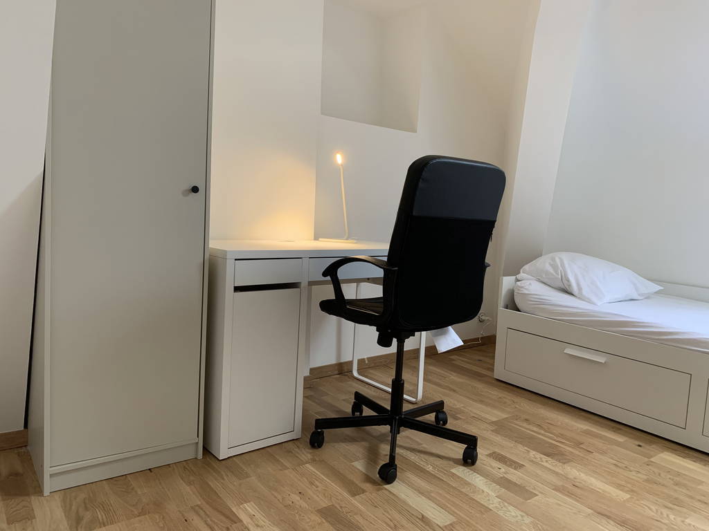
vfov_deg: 53.1
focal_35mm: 26
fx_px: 533
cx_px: 354
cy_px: 266
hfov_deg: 67.3
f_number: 1.8
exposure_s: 1/60
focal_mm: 4.25
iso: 200
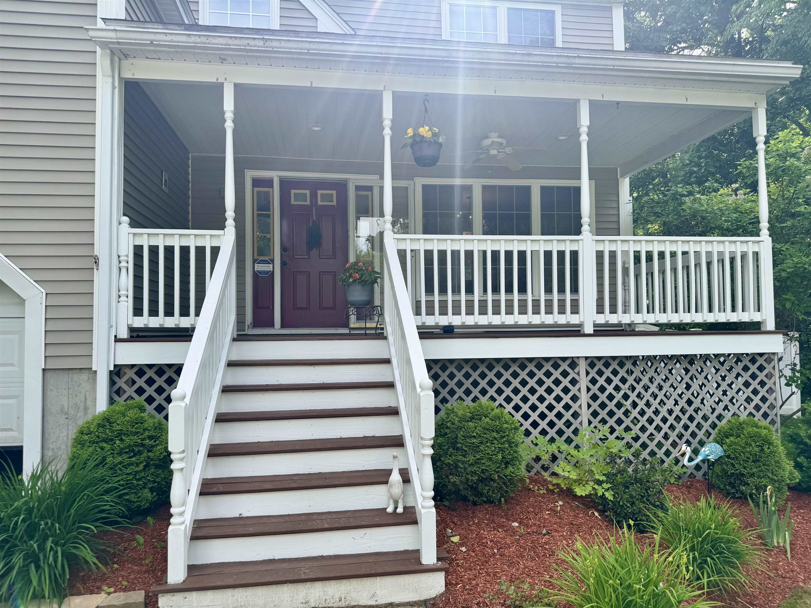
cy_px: 304
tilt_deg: -0.1
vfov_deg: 56.8
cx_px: 406
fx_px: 562
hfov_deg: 71.6
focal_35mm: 24
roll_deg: +2.2
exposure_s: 1/1172
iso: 80
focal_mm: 6.76
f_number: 1.78
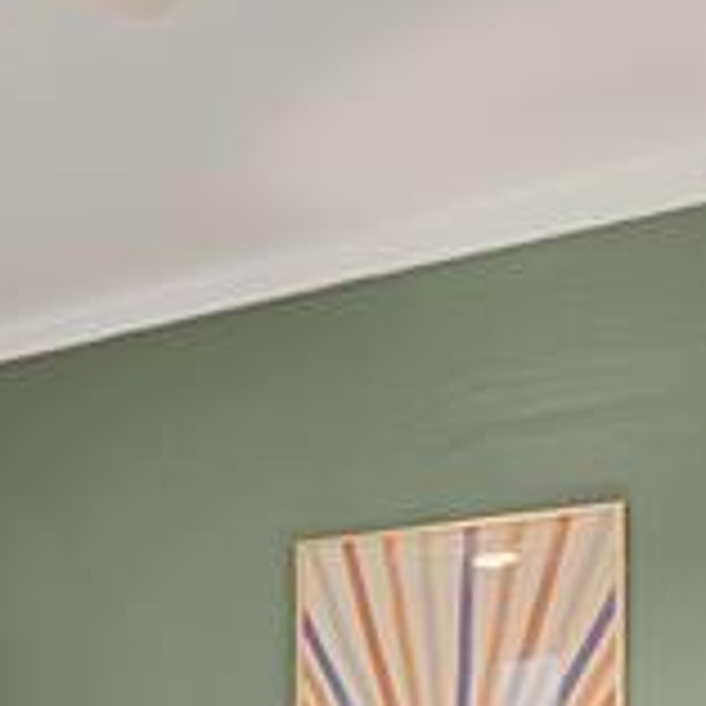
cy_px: 841
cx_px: -450
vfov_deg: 26.0
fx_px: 1361
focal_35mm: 59
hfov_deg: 22.0
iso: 250
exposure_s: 2.5
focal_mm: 17
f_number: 8
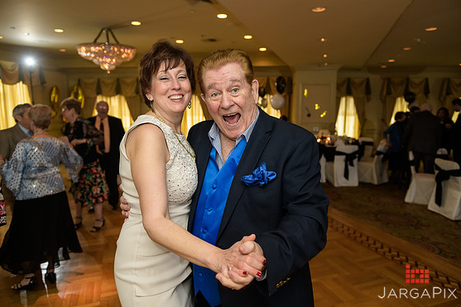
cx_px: 233
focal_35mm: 25
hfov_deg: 71.5
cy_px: 154
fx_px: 320
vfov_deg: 51.3
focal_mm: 24
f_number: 3.2
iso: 1000
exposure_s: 1/125
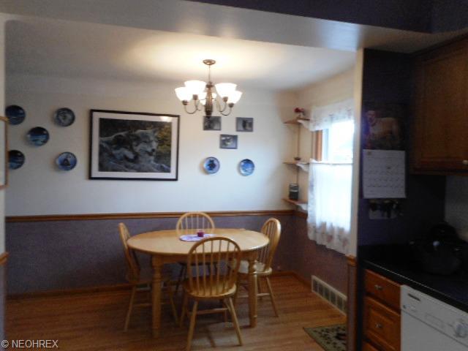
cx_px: 234
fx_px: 338
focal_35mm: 25
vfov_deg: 54.9
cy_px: 176
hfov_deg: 69.4
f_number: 3.7
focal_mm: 4.5
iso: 125
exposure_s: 1/30
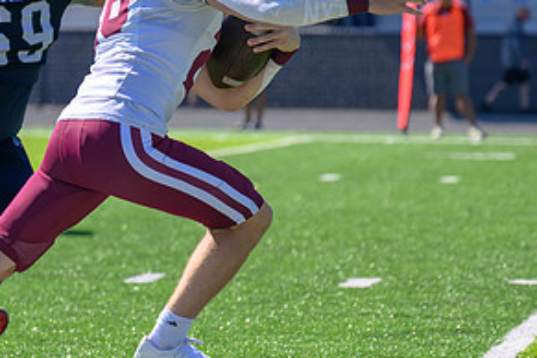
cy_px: 141
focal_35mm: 338
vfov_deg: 4.1
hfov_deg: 6.1
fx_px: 5041
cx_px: 32
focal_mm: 130
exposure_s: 1/2500
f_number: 4
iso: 400
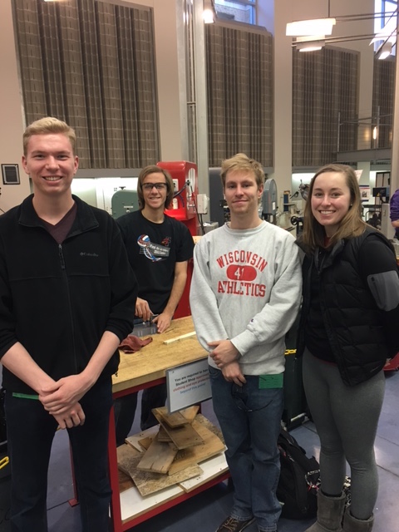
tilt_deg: -9.2
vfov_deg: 61.7
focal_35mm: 29
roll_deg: +2.5
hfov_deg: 48.2
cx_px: 200
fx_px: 446
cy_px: 266
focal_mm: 4.15
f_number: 2.2
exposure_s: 1/30
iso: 80
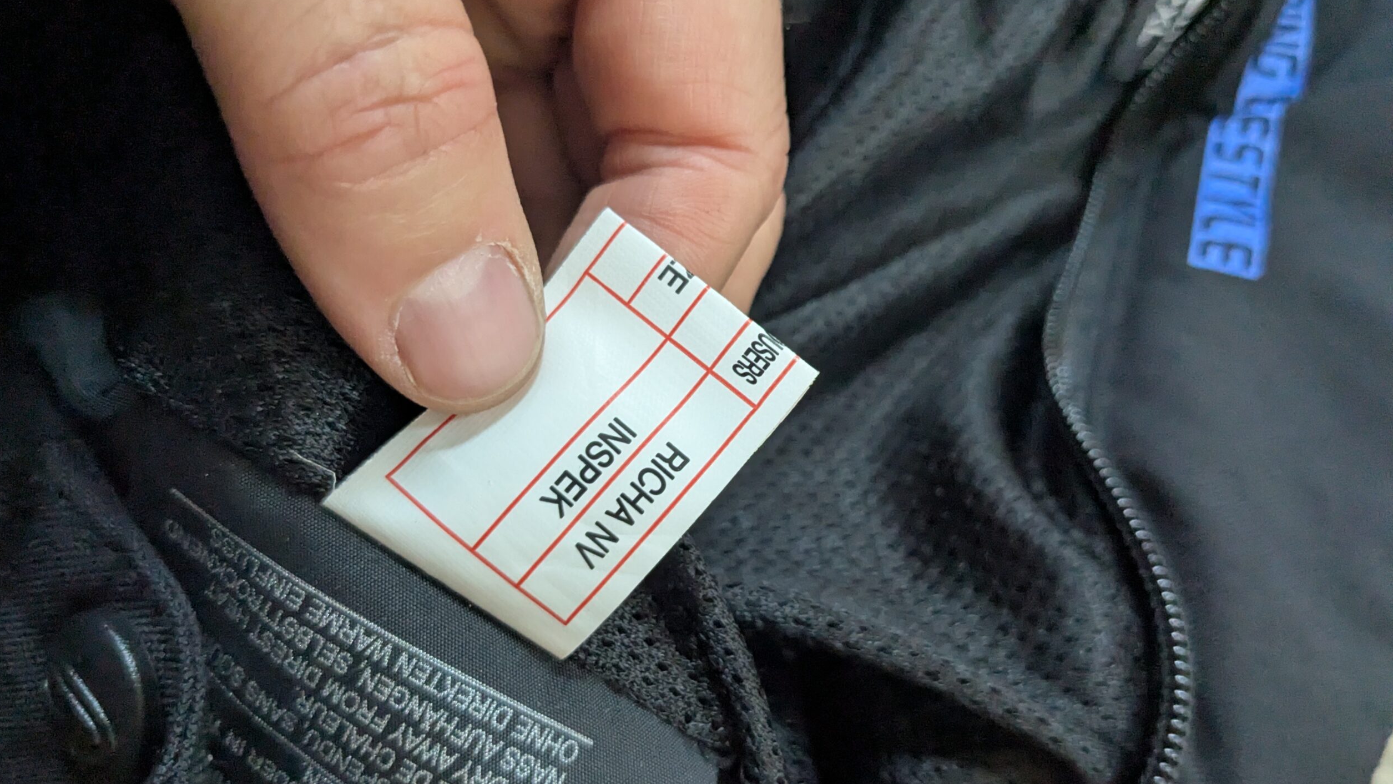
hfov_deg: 64.3
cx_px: 687
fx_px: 1108
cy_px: 439
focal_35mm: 30
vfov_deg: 38.9
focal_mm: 4.38
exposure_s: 1/99.9
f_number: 1.73
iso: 882
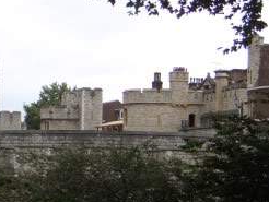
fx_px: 1112
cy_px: 154
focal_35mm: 143
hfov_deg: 13.6
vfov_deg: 10.4
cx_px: 5
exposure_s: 1/200
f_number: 3.3
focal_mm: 11.4
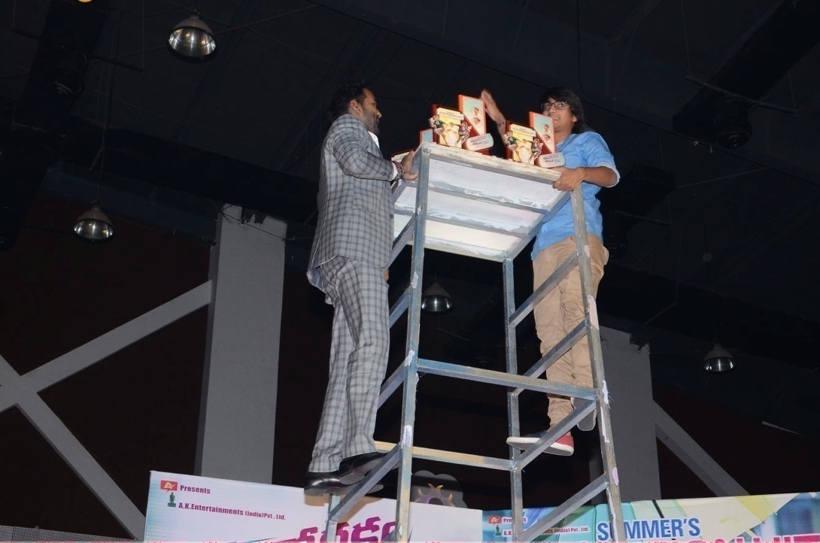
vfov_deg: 21.6
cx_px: 445
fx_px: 1423
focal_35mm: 63
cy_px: 279
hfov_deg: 32.1
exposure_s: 1/125
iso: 1000
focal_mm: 35
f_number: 5.6
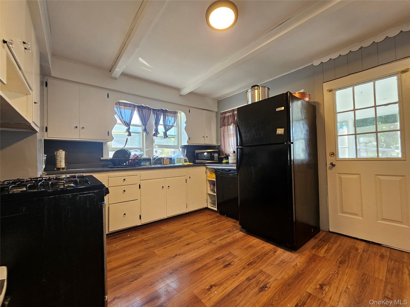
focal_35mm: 13
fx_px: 154
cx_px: 205
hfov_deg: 106.2
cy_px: 154
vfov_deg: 89.9
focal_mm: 2.2
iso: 125
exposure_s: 1/60
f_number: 2.2
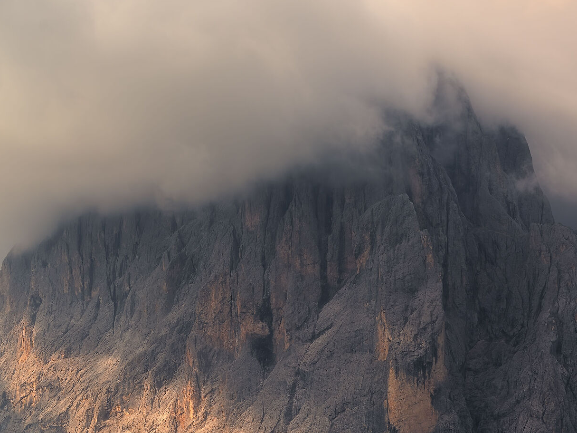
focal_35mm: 190
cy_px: 341
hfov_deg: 10.4
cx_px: 423
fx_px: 3167
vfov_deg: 7.8
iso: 64
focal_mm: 100
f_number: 8
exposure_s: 1/400
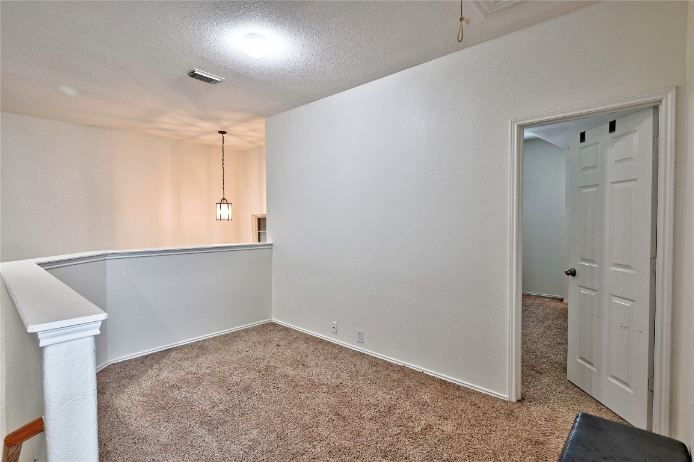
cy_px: 231
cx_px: 347
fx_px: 337
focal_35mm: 18
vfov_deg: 68.8
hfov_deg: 91.6
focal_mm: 17.5
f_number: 8
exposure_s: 1/5
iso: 400
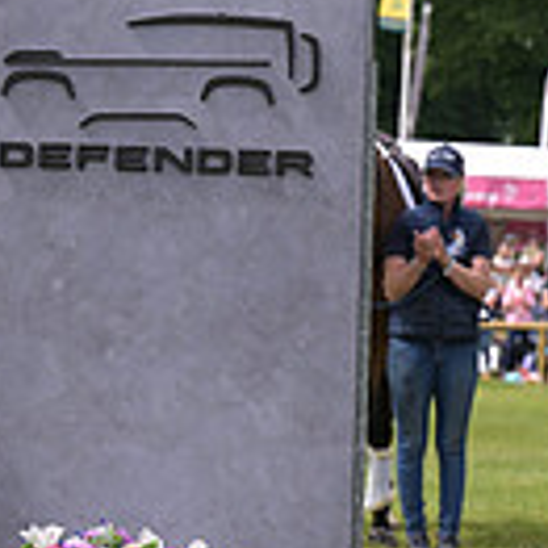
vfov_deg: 5.8
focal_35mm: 300
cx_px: 1054
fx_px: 5373
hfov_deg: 5.7
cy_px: 73
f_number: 4.5
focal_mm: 80
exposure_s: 1/1250
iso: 160
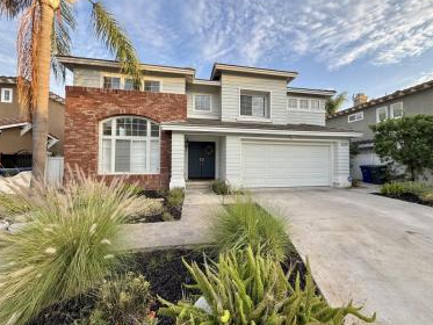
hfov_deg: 98.1
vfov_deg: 81.8
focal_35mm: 15
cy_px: 158
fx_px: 188
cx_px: 228
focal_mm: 2.22
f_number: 2.2
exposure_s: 1/181
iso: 50
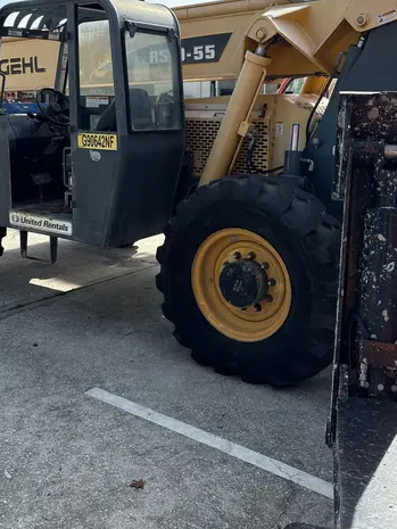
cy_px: 202
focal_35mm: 41
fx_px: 627
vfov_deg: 45.4
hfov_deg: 35.0
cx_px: 162
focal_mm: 5.96
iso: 64
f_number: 1.6
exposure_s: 1/2985
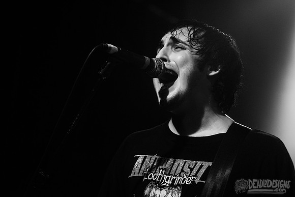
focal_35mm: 100
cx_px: 148
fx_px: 820
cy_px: 98
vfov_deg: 13.7
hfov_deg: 20.4
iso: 3200
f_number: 3.2
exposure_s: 1/320
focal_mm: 100
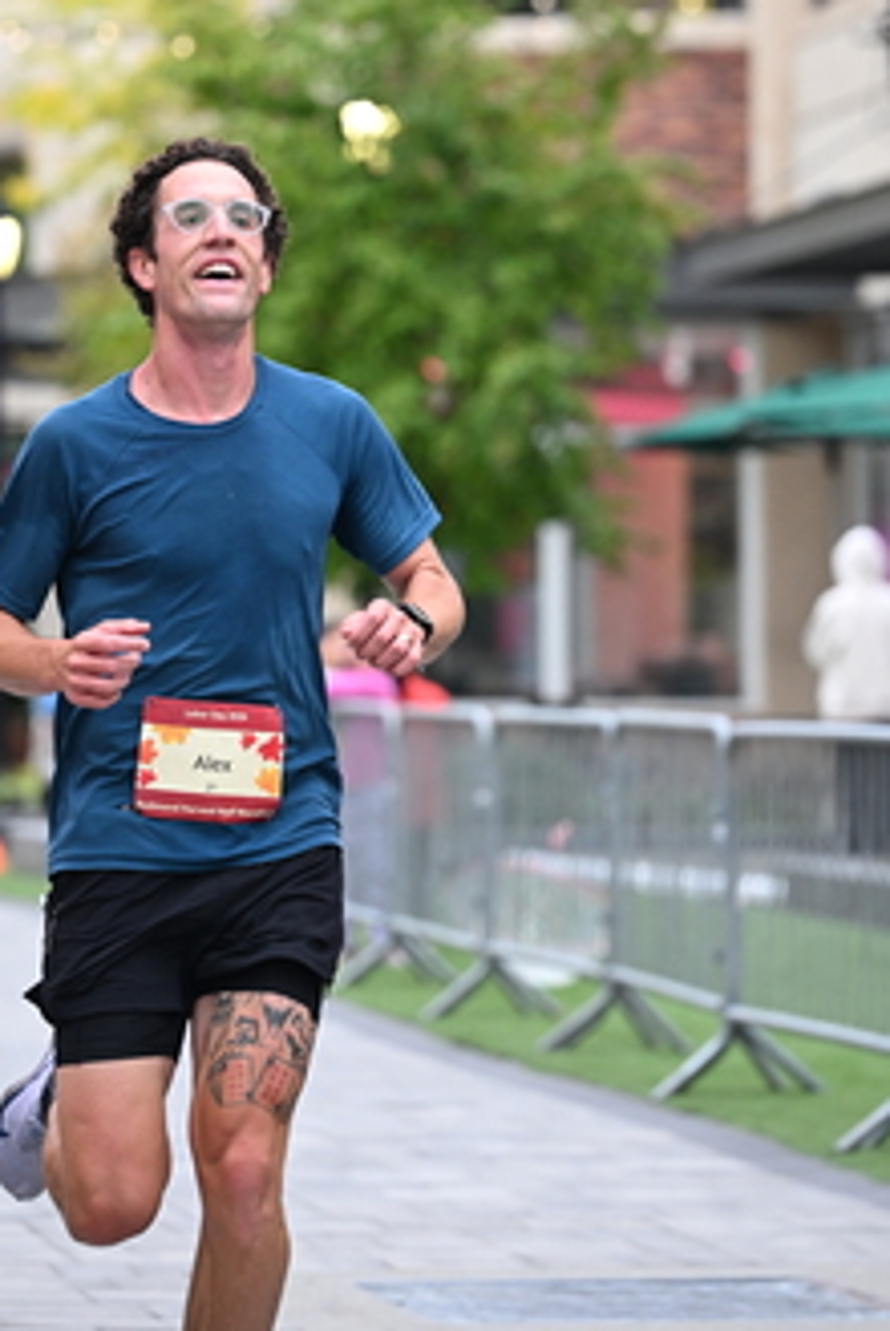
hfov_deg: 7.2
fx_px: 7105
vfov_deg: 10.7
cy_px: 384
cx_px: 390
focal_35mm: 192
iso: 1600
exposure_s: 1/800
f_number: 2.8
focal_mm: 115
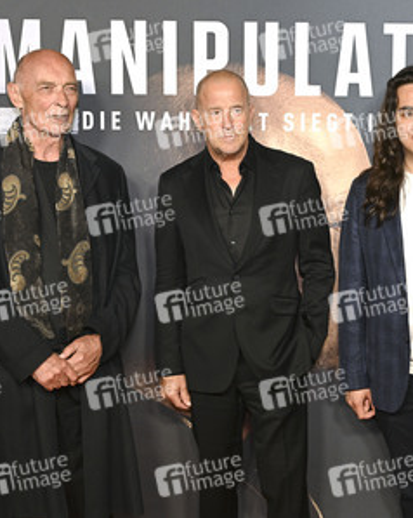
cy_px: 259
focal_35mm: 71
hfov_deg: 21.3
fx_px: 1086
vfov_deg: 26.8
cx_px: 327
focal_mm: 50
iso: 1600
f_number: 6.3
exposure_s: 1/160
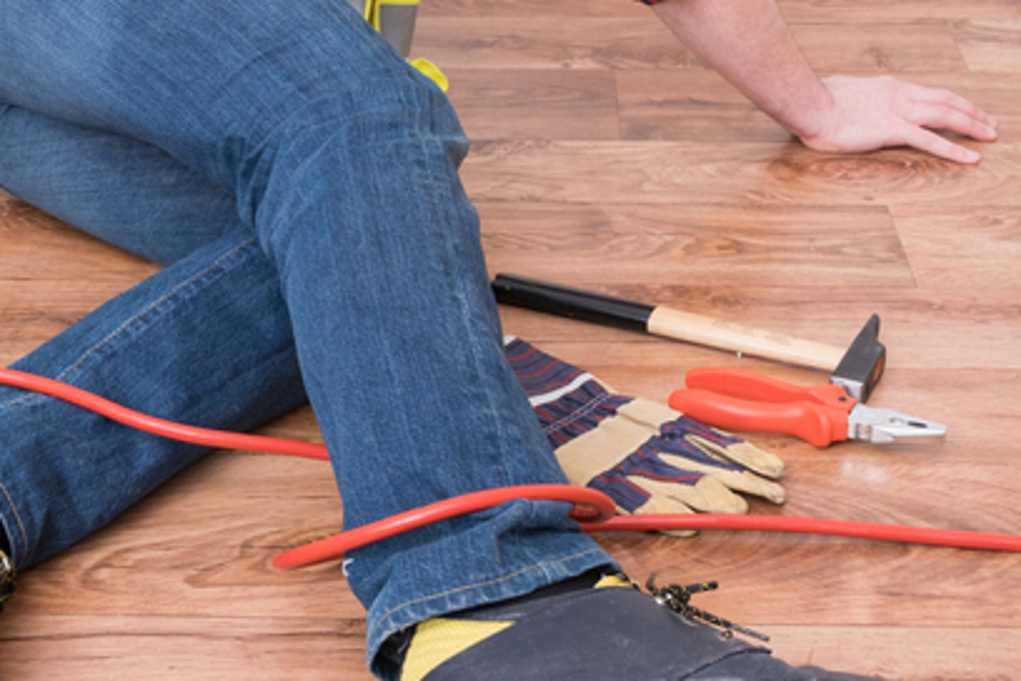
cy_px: 379
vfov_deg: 19.2
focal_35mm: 71
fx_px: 2013
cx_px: 388
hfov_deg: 28.4
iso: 200
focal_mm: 26.9
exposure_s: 1/125
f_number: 8
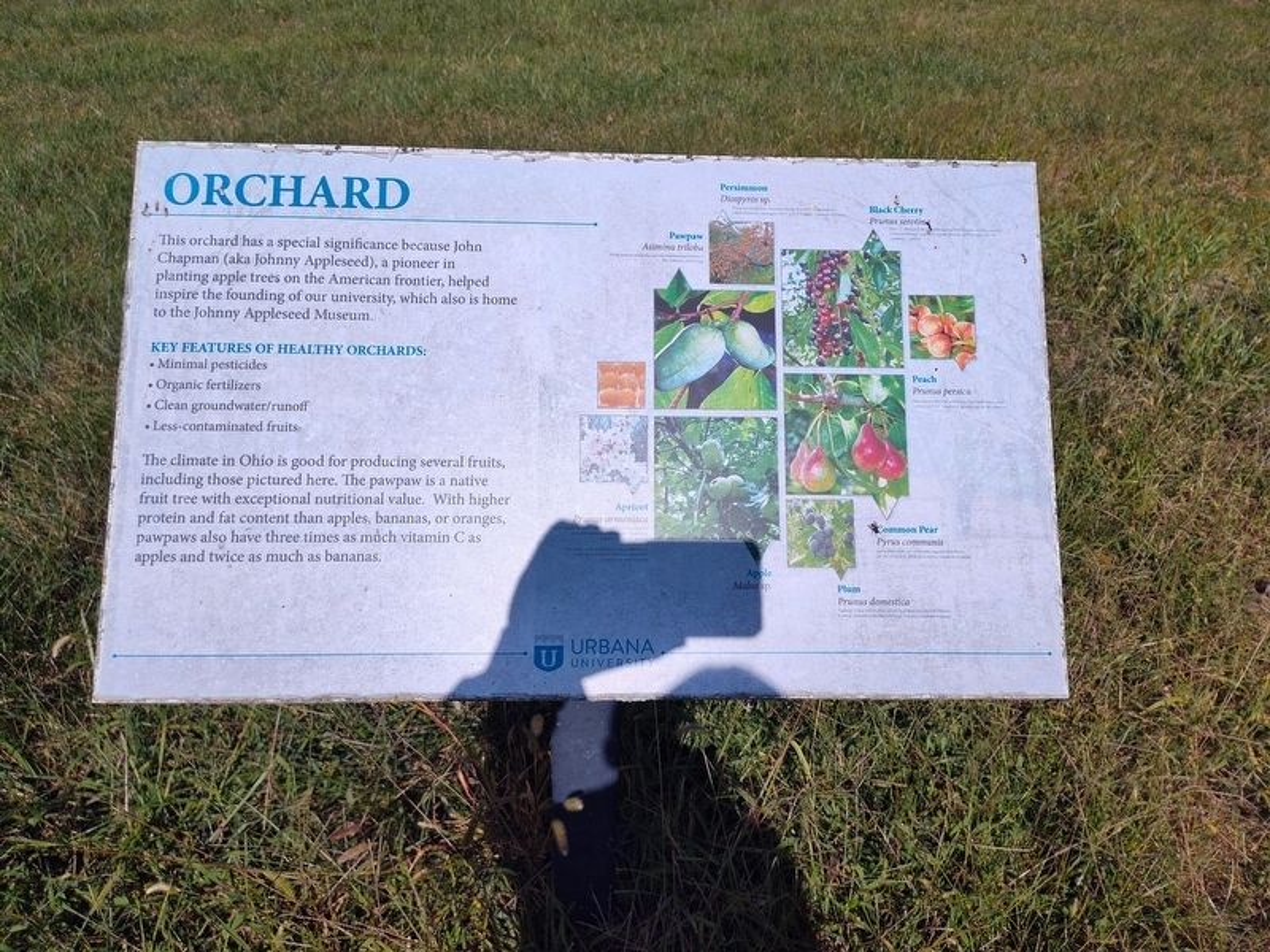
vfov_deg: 58.9
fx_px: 844
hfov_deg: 73.9
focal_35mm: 23
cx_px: 635
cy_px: 476
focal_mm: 5.56
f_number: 1.8
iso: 100
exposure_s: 1/3769
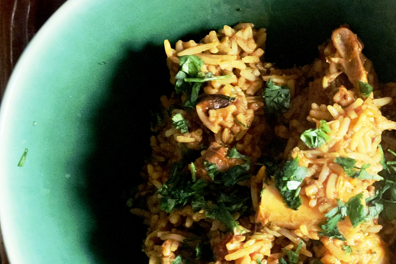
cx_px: 349
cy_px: 195
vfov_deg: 18.1
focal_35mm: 75
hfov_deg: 26.2
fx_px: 825
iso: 1250
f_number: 1.5
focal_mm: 5.7
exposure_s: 1/2
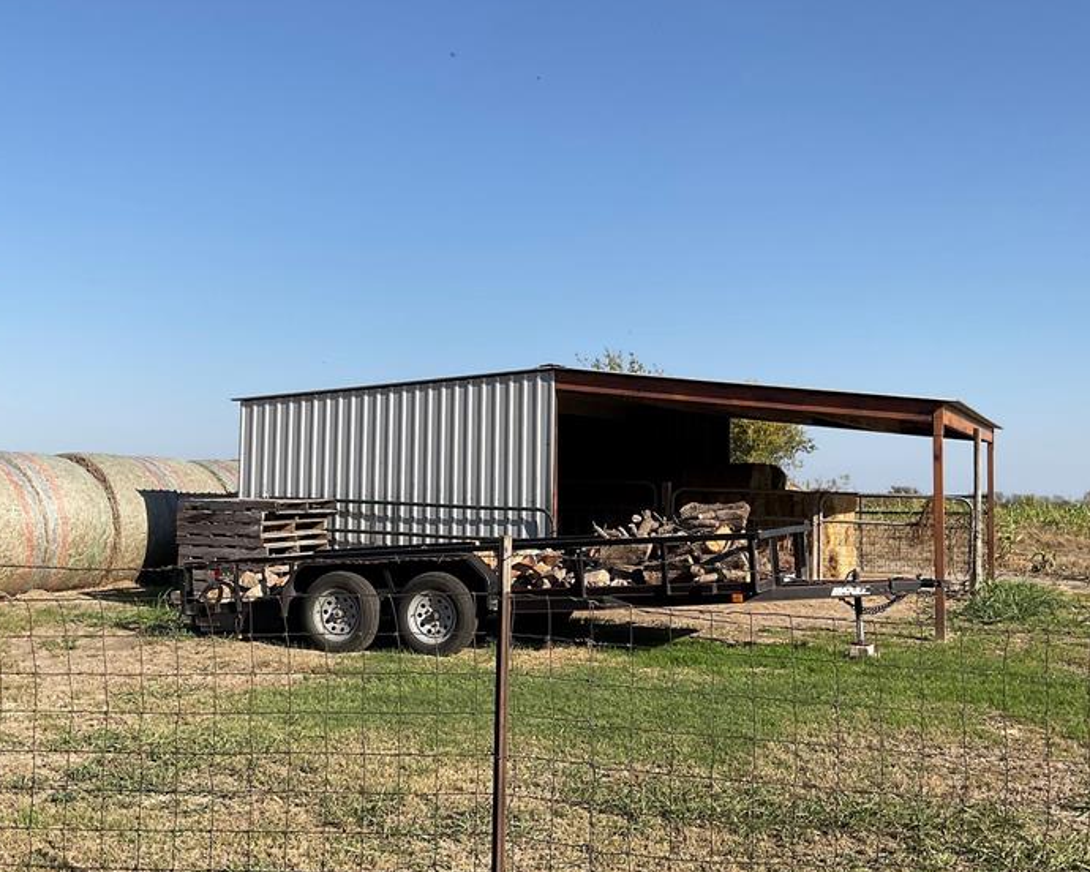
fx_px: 1355
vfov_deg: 35.7
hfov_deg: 43.8
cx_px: 512
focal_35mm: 42
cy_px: 414
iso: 16
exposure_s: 1/2141
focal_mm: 3
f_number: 1.8
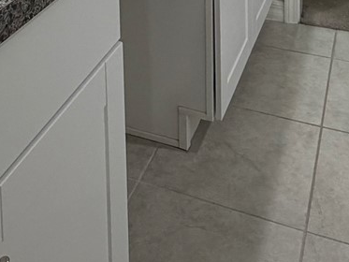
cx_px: 116
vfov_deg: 18.9
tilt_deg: -4.9
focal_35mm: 60
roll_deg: +2.1
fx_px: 605
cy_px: -205
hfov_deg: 31.9
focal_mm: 2.22
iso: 250
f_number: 2.2
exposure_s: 1/120
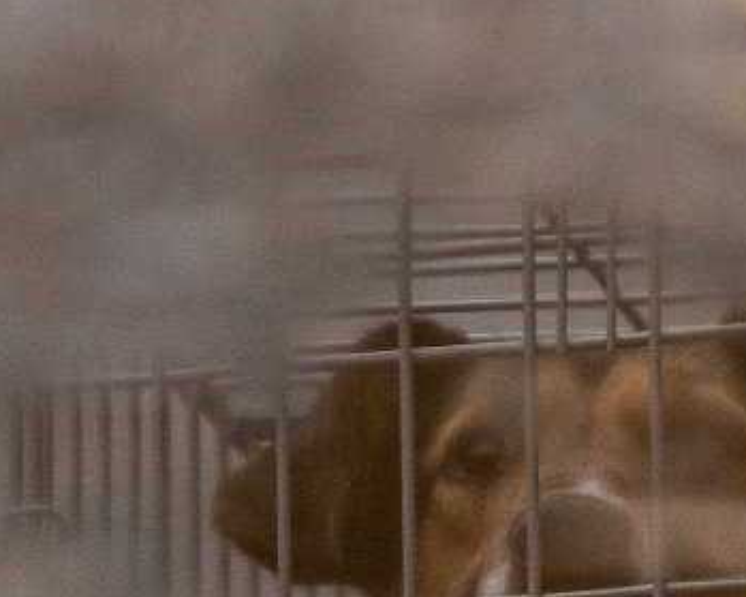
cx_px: 534
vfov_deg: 1.9
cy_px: 642
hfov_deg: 2.4
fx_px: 17790
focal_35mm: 806
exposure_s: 1/1250
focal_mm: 200
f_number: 4
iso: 800
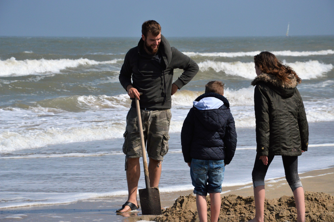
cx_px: 167
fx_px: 1363
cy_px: 111
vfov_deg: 9.3
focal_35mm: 147
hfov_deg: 14.0
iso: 800
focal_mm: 98
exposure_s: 1/4000
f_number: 9
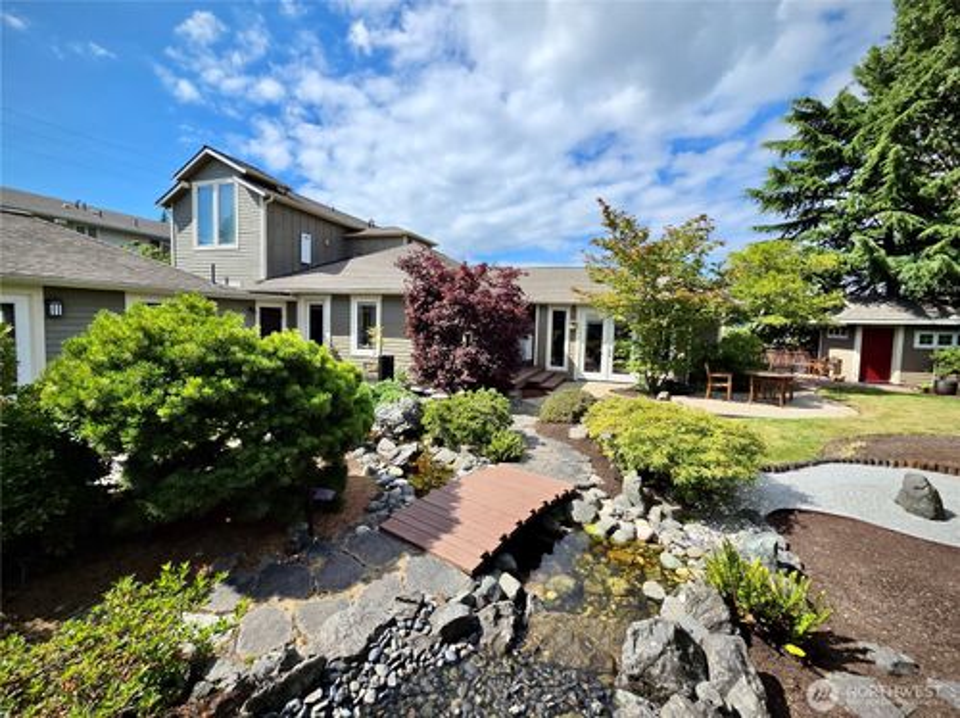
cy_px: 359
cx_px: 480
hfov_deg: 106.2
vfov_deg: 89.8
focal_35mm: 13
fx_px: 360
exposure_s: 1/4142
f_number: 2.2
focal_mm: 2.2
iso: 100
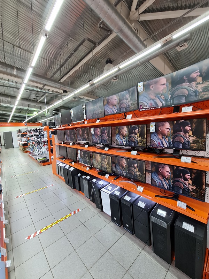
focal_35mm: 13
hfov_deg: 89.9
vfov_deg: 106.2
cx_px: 104
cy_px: 140
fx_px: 105
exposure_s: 1/50
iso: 125
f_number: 2.2
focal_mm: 2.2
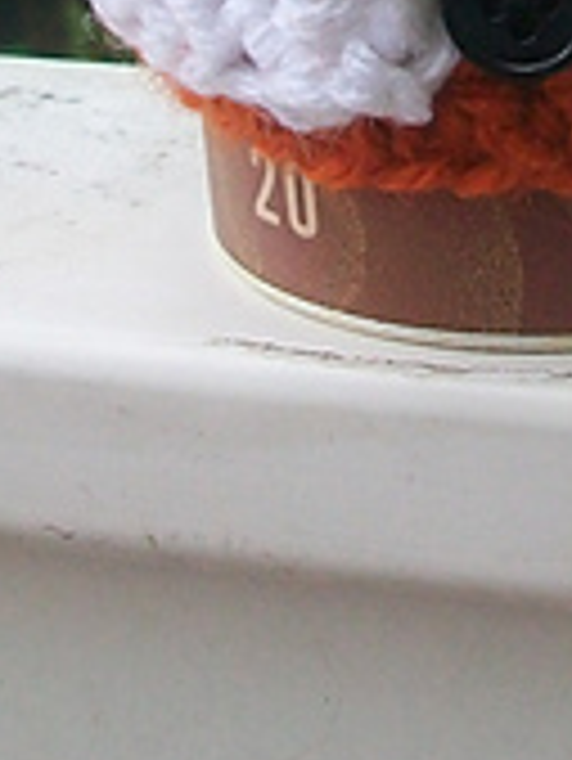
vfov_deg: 15.1
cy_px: -364
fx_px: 2663
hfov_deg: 12.1
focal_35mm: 121
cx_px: 558
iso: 149
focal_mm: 5.7
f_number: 2.8
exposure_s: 1/60
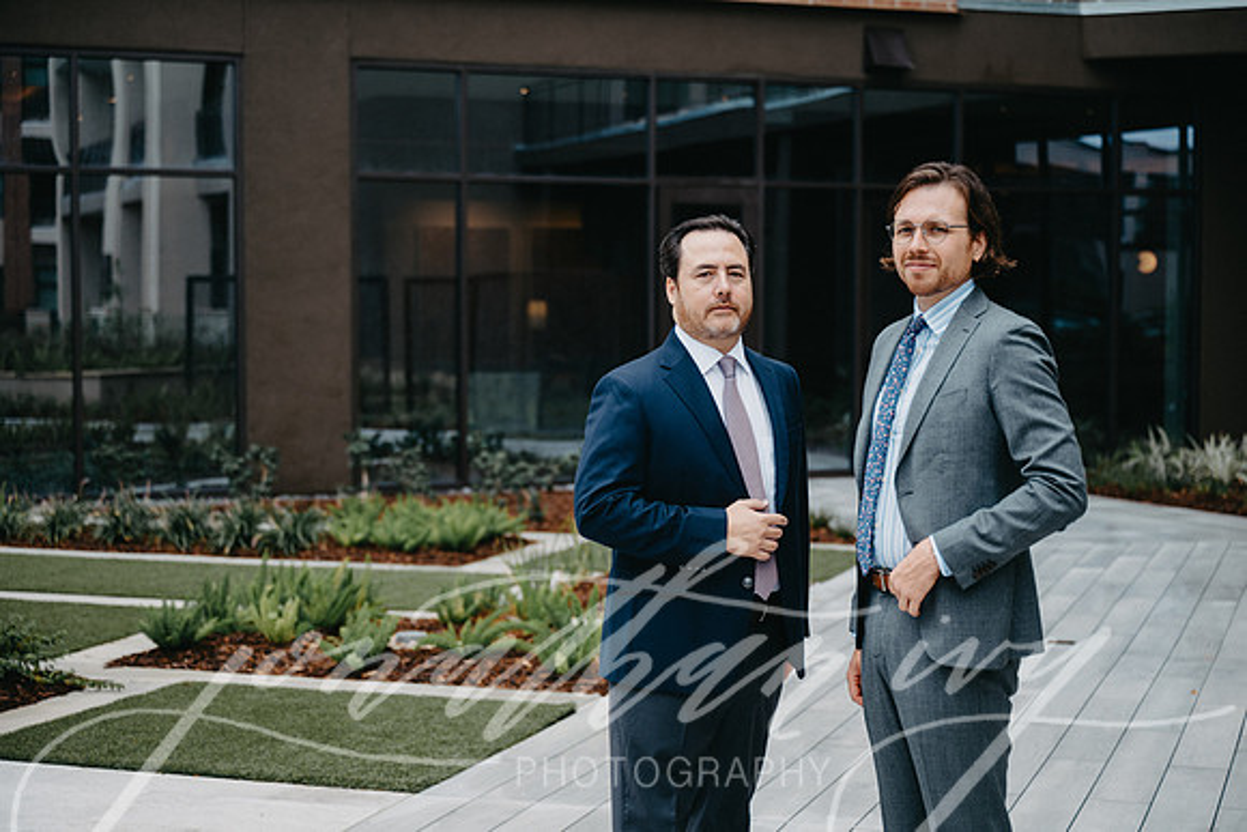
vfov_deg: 22.3
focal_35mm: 61
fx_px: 2113
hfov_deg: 32.9
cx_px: 624
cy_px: 416
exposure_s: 1/400
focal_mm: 61
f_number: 2.8
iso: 100
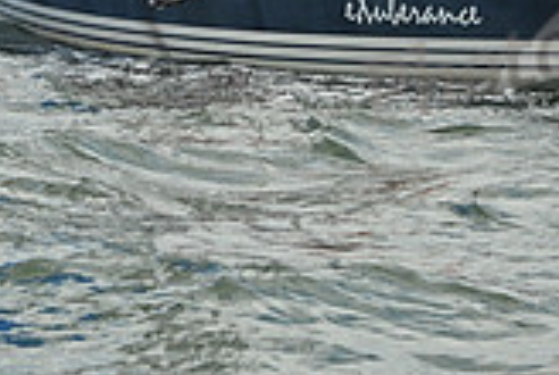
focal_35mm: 247
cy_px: -90
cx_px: 187
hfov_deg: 8.3
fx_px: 3842
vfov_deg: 5.6
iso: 320
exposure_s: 1/1600
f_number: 7.1
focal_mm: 70
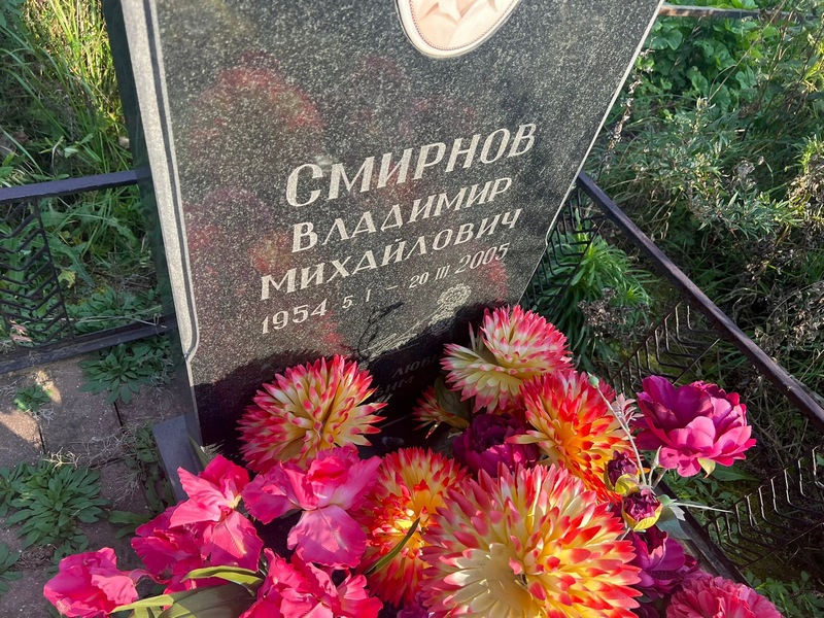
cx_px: 412
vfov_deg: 53.1
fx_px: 619
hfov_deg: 67.3
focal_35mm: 26
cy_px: 309
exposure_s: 1/763
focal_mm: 5.7
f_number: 1.5
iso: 50
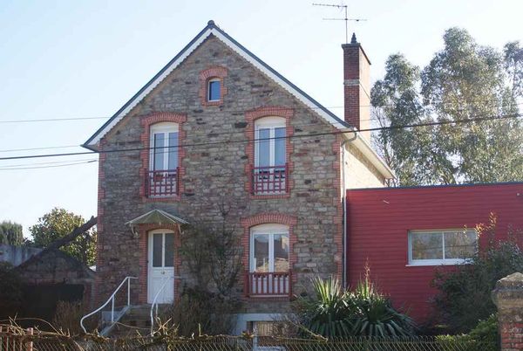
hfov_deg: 37.8
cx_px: 262
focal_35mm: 52
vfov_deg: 25.8
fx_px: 764
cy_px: 176
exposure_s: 1/160
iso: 100
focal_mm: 35
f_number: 8
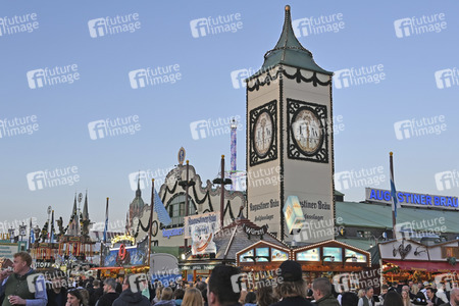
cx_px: 230
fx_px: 561
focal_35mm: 44
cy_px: 153
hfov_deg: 44.5
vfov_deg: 30.5
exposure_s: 1/250
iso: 360
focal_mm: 29.5
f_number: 4.5
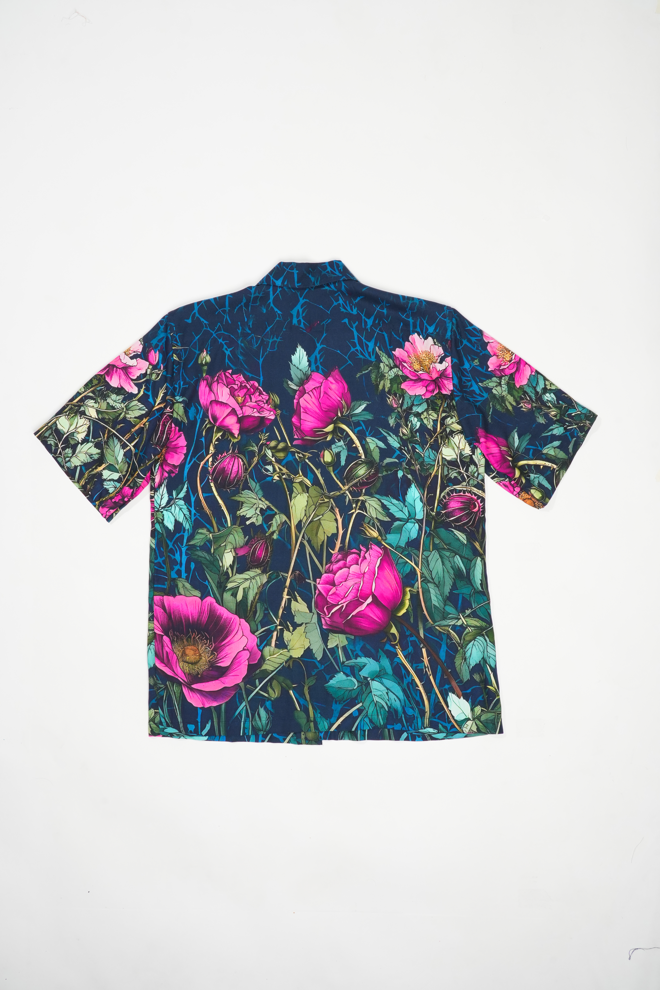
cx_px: 330
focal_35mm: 32
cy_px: 495
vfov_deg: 58.7
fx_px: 880
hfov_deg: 41.1
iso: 800
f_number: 11
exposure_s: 1/50
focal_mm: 32
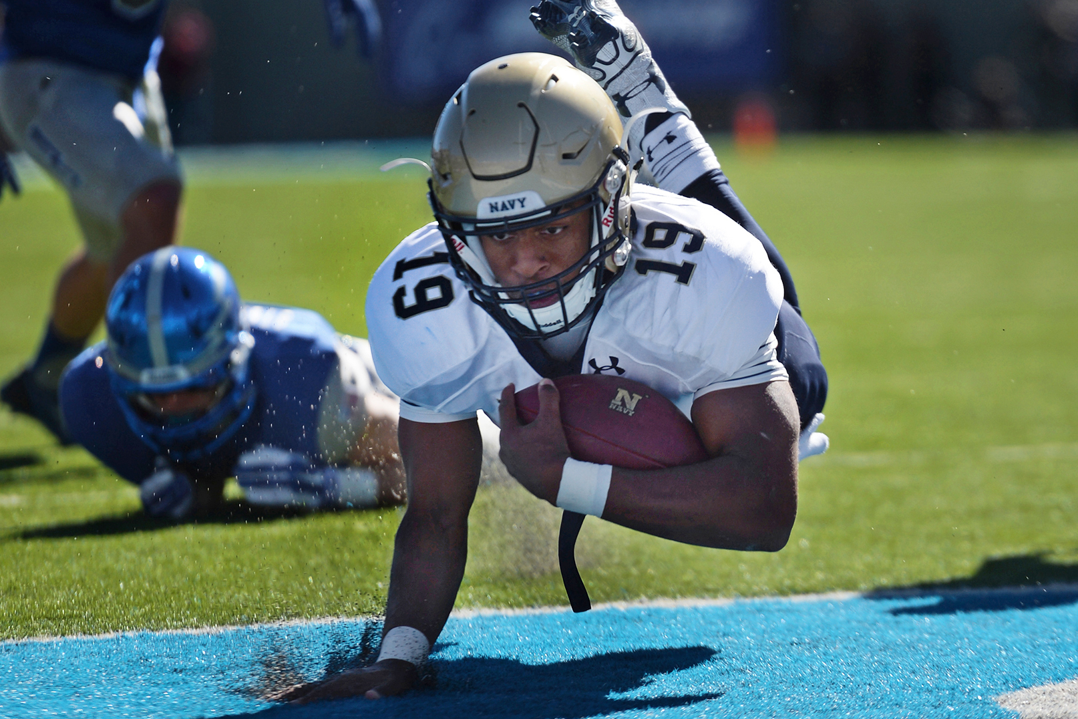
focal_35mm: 223
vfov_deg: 6.2
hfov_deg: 9.2
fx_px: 6677
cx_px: 519
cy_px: 354
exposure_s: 1/4000
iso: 200
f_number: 2.8
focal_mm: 200
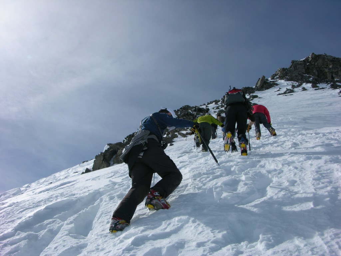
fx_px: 345
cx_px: 170
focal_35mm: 35
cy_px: 128
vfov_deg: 40.7
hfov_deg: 52.6
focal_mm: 8.9
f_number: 8
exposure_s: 1/440
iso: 50
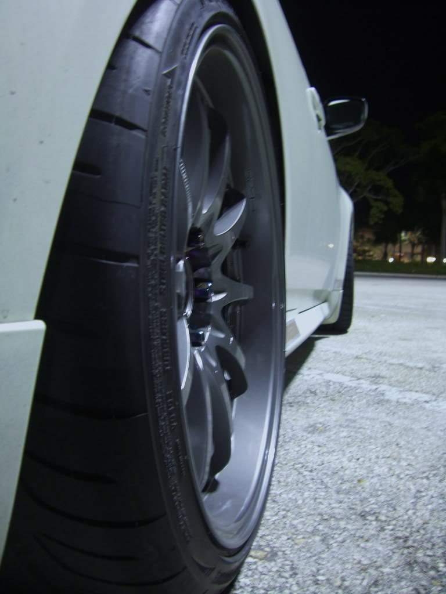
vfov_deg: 49.0
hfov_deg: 37.7
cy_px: 297
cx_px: 223
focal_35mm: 38
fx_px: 653
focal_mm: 6.2
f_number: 2.7
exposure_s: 1/2
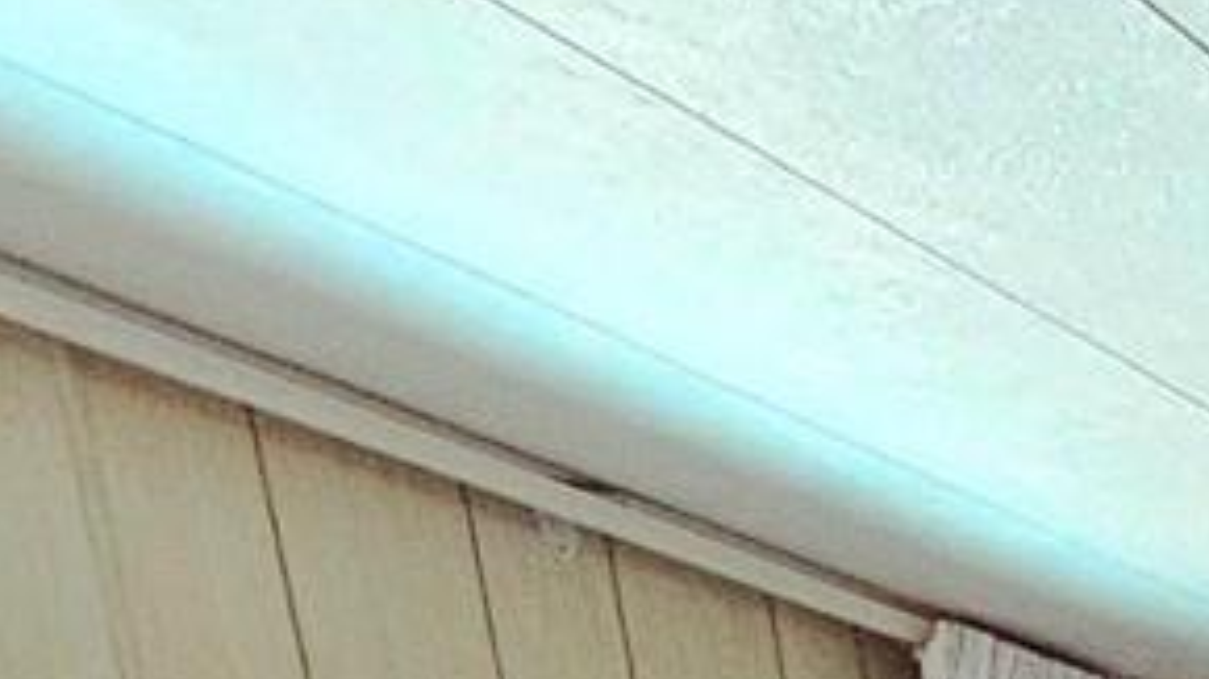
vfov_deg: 10.3
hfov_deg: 14.3
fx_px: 2500
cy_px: 2139
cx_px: 3056
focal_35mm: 78
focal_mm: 2.2
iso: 320
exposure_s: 1/101
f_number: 2.2
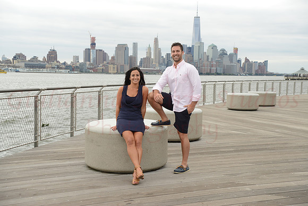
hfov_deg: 39.6
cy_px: 103
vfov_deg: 27.0
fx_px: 428
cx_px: 154
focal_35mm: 50
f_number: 10
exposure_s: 1/250
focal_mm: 50
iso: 400
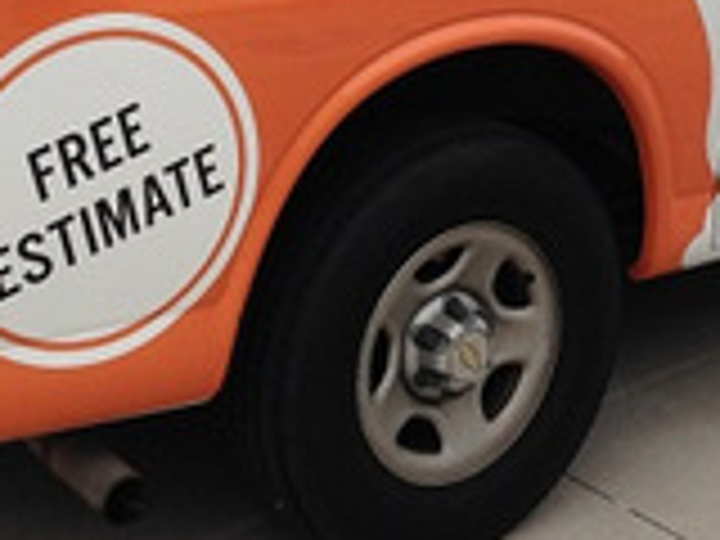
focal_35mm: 99
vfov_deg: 14.4
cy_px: -122
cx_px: 454
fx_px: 2059
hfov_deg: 19.8
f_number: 2.4
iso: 50
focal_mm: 4.12
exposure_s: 1/1869
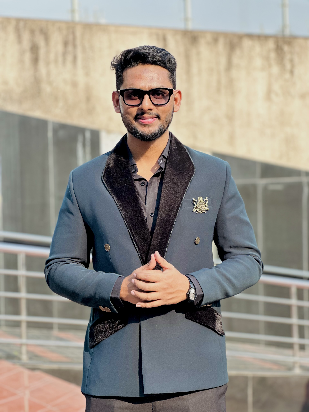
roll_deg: +0.5
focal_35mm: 77
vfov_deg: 25.3
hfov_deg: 19.1
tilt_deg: -2.7
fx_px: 916
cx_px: 154
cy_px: 206
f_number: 2.8
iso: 32
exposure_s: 1/405
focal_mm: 9
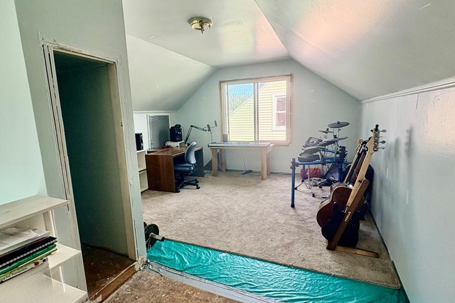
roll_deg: +3.3
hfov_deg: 86.9
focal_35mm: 19
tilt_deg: -8.5
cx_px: 217
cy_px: 154
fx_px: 240
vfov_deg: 64.5
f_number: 2.2
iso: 80
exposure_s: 1/127
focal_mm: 2.22
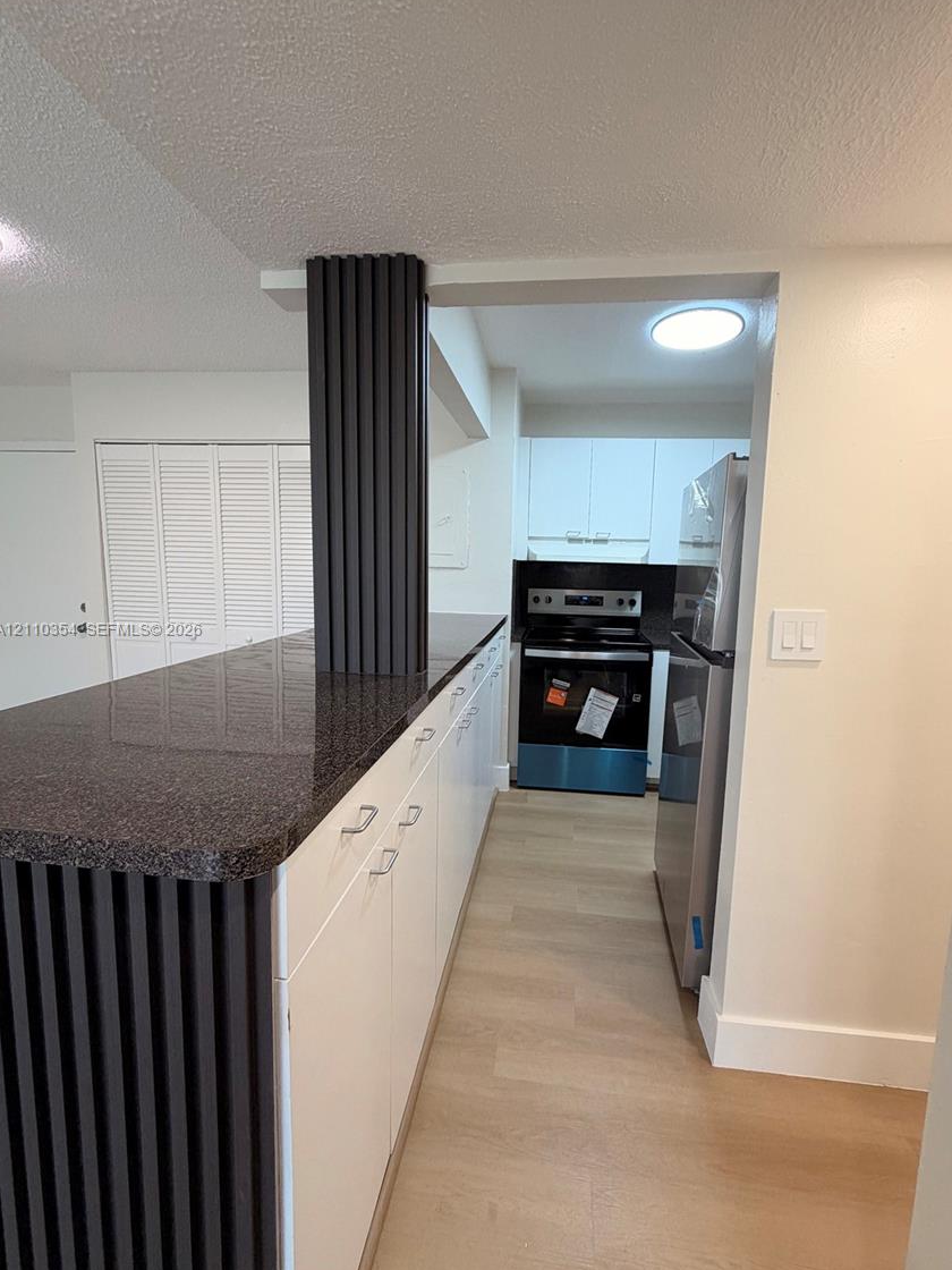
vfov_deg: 98.2
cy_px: 630
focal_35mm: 15
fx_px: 550
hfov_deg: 81.7
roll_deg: -2.1
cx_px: 501
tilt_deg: -5.2
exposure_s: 1/120
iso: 200
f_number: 2.2
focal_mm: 2.22
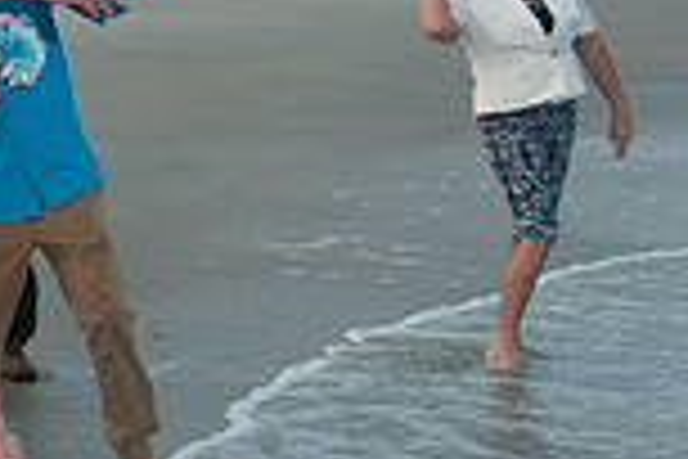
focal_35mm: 136
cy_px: 173
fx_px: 2599
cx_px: -162
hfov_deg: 14.5
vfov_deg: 10.1
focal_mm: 24
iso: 100
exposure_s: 1/250
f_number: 7.1
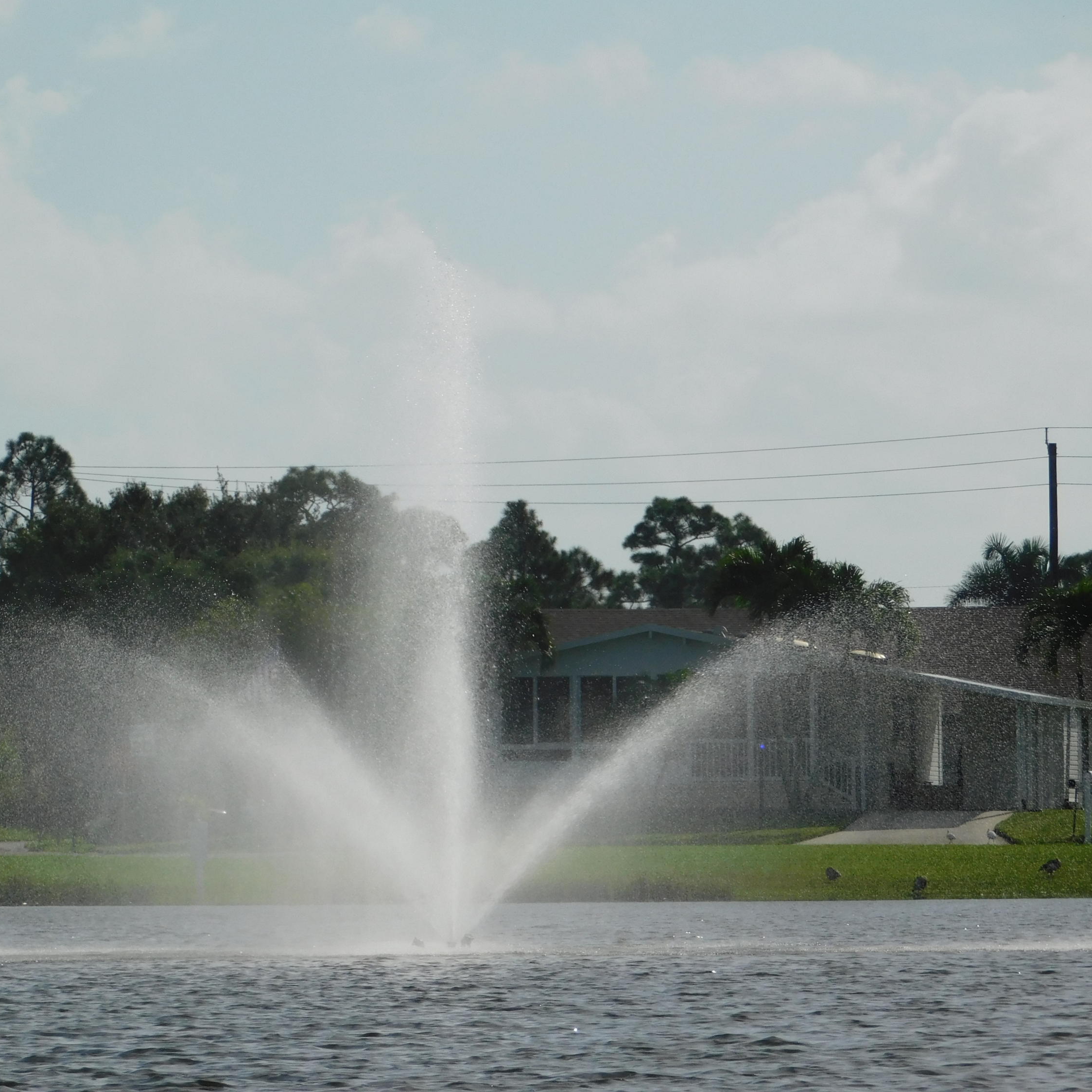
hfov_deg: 5.0
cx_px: 422
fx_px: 12385
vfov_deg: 5.0
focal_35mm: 347
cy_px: 546
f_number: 11.4
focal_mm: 52.2
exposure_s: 1/500
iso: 125
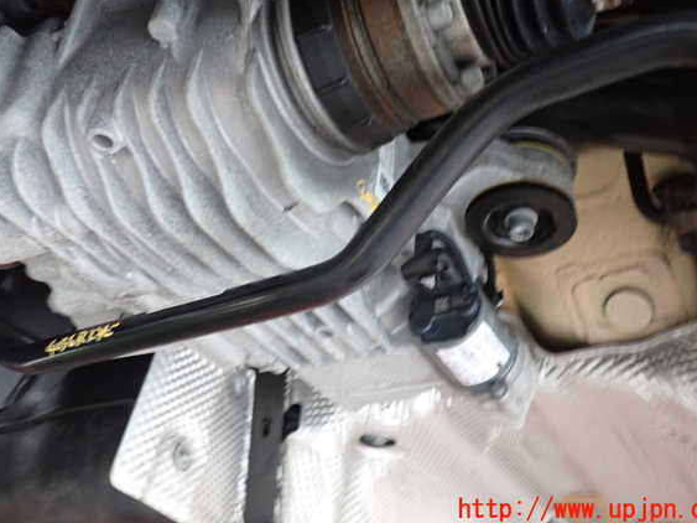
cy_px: 247
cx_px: 366
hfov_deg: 56.8
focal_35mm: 32
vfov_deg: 44.1
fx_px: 644
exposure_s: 1/30
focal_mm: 5.4
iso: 400
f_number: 2.3
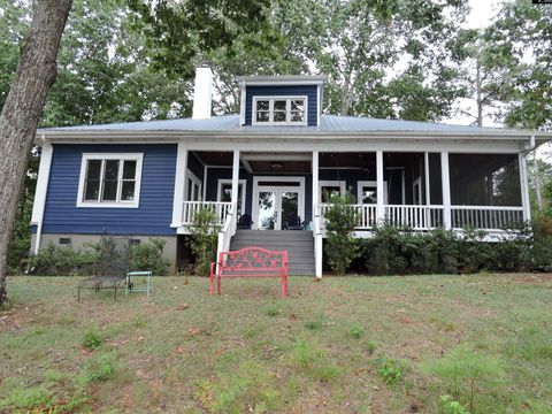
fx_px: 399
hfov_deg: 69.4
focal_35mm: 25
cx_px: 269
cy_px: 206
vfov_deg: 54.9
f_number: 3.3
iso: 100
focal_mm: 4.3
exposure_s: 1/125
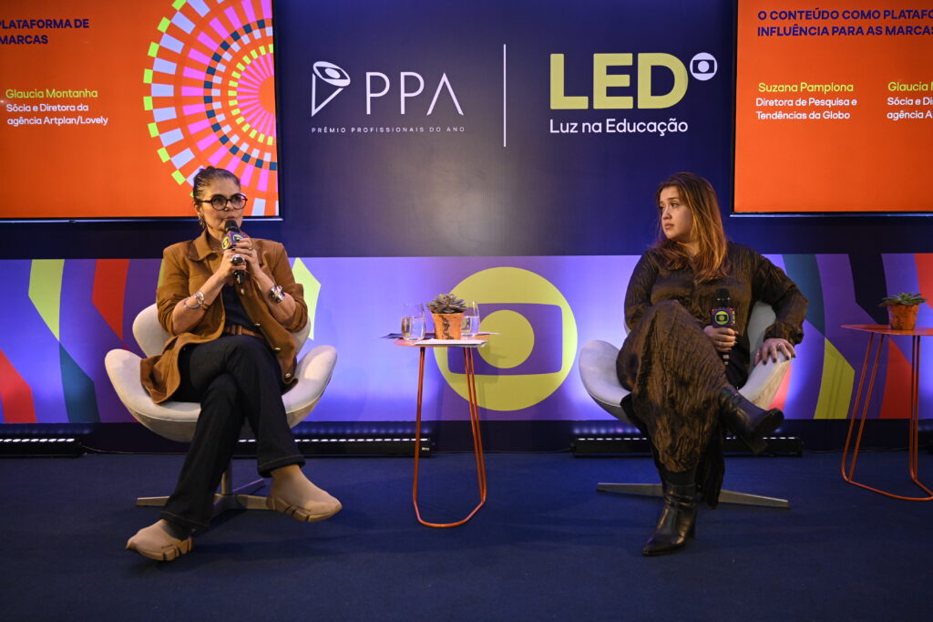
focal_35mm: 32
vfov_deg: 40.5
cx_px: 466
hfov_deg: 58.0
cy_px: 311
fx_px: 842
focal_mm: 32.5
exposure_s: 1/200
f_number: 4
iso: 2000
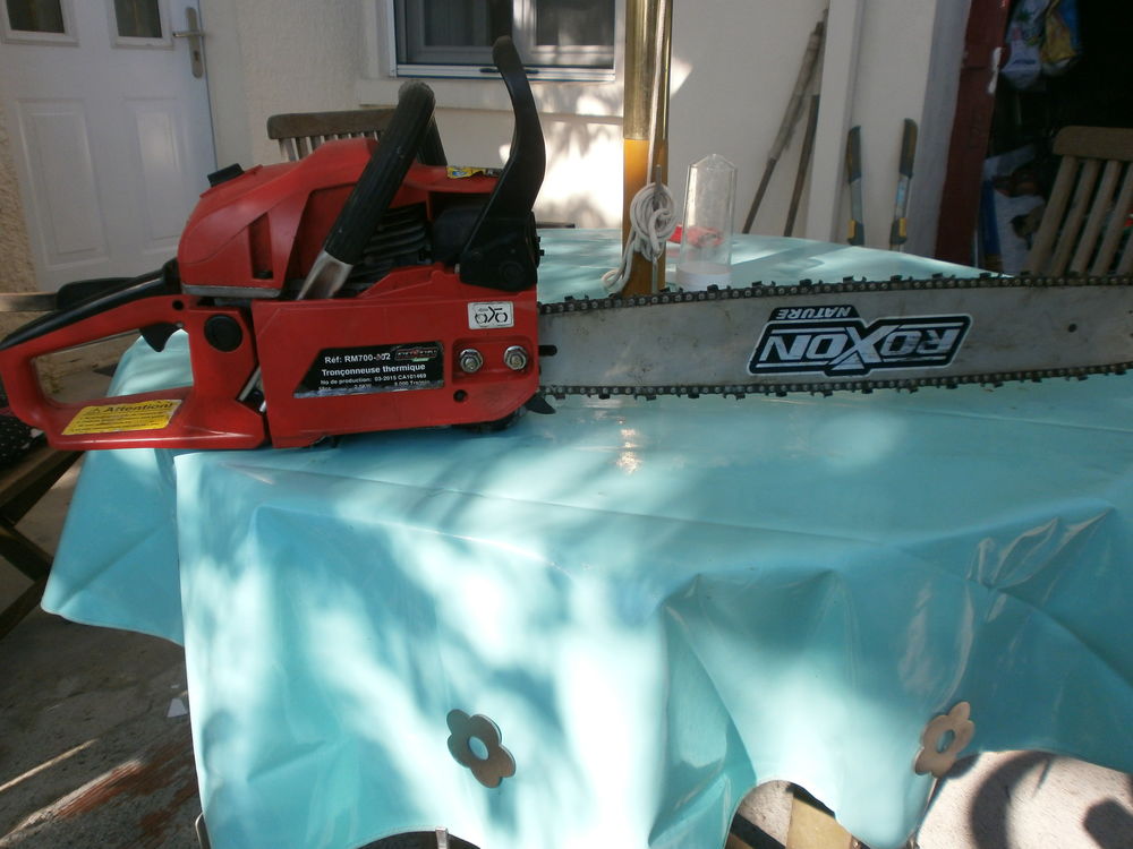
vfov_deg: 51.4
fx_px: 884
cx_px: 566
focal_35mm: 27
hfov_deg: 65.3
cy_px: 424
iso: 100
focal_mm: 4.8
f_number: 2.9
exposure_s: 1/640
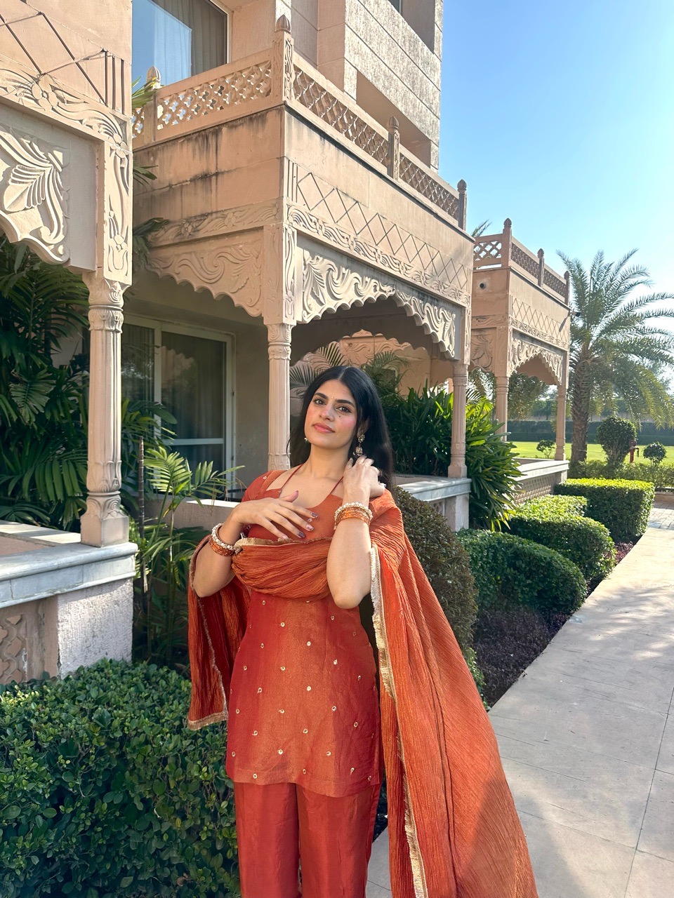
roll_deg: -1.9
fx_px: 623
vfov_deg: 71.6
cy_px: 449
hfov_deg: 56.8
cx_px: 337
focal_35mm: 24
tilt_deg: -0.4
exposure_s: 1/2028
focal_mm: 6.86
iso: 80
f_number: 1.78
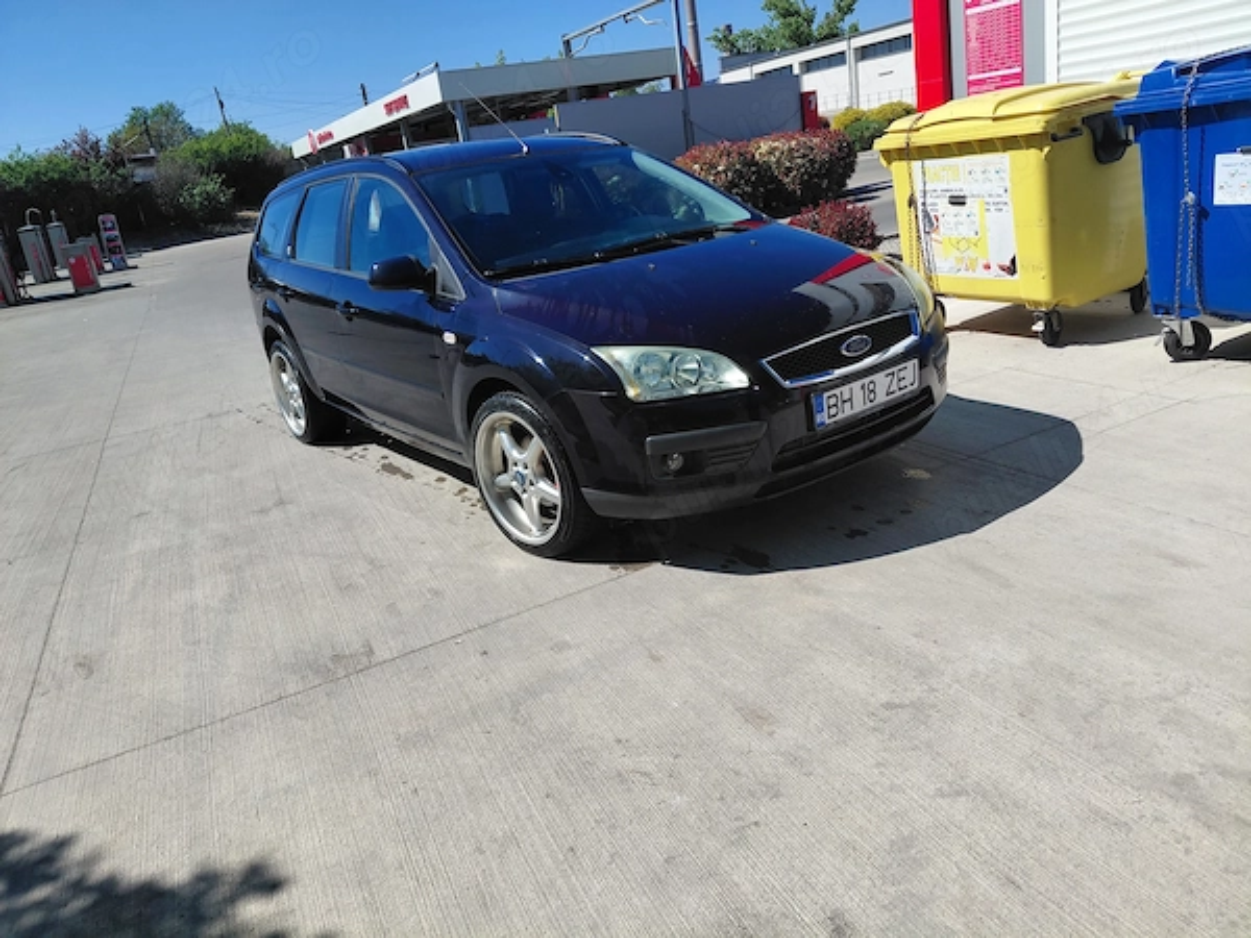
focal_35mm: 25
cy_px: 469
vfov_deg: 54.9
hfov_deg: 69.4
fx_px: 903
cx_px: 626
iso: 50
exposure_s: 1/3420
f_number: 1.8
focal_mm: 4.69
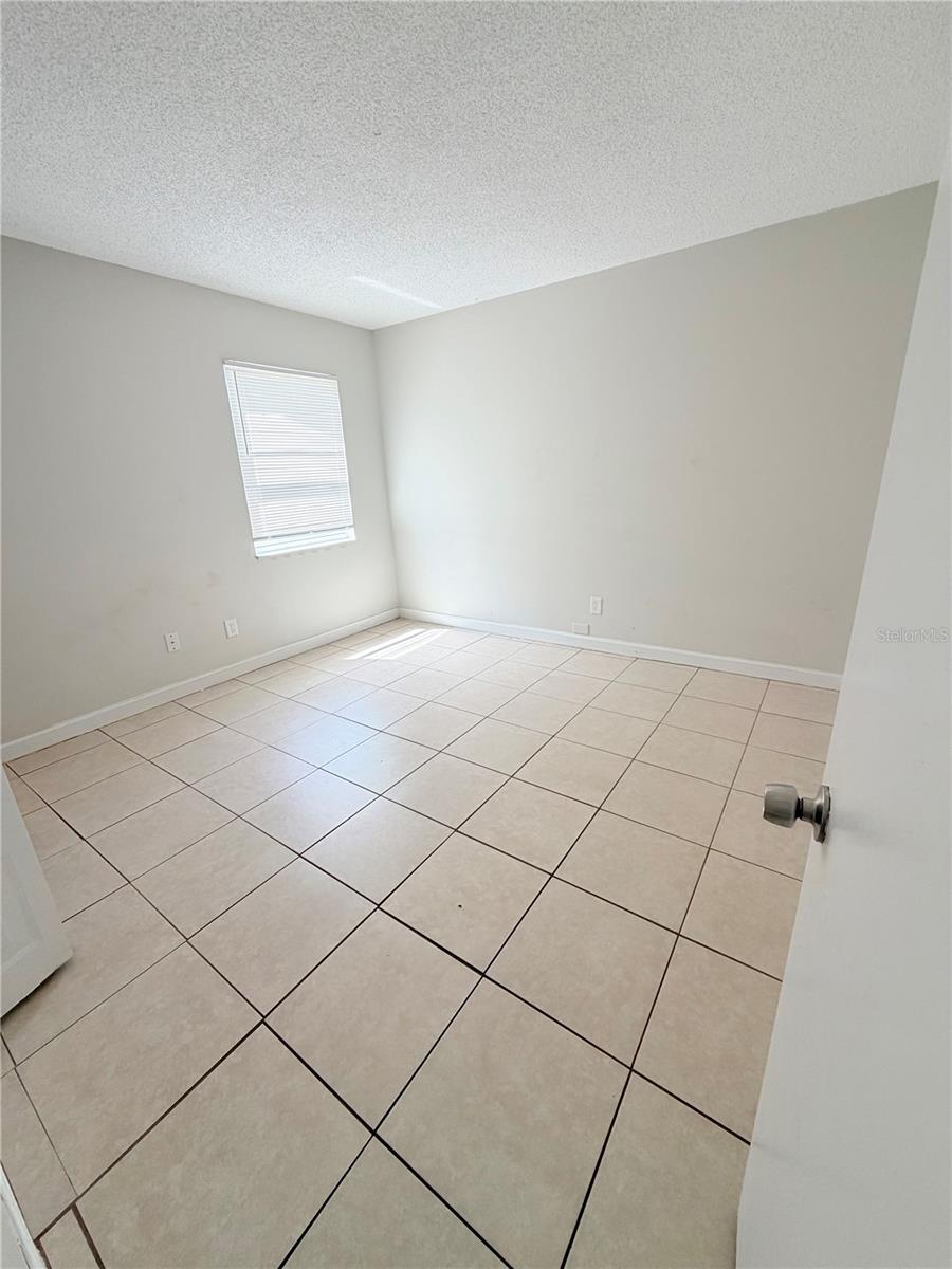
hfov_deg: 85.7
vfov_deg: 102.1
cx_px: 476
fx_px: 513
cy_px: 634
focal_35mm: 14
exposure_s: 1/121
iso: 100
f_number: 2.2
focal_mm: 2.22
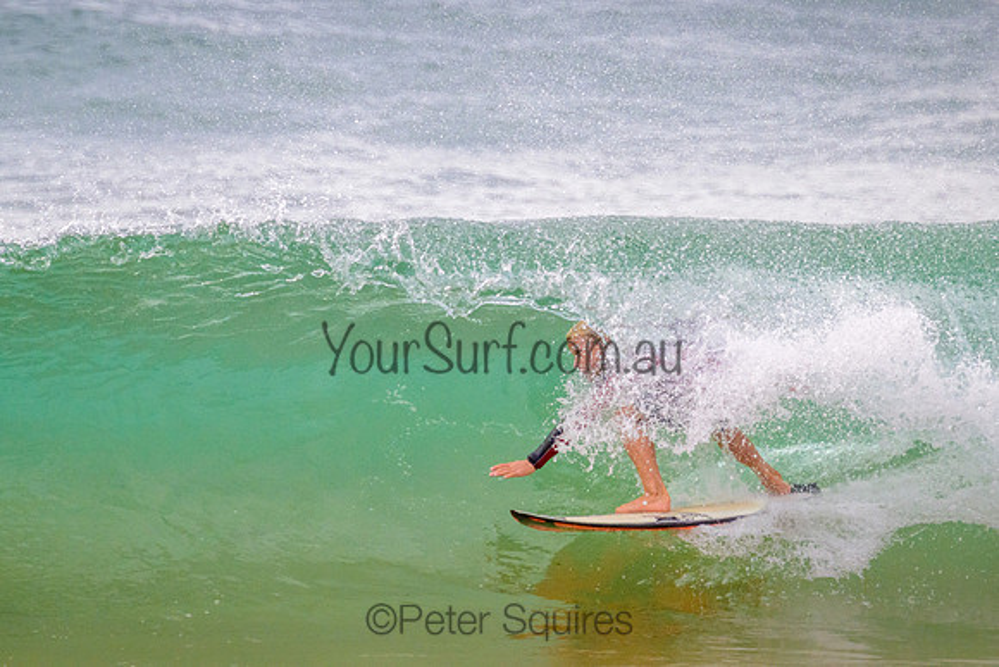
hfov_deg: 1.9
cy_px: 216
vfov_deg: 1.3
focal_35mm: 1082
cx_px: 499
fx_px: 30019
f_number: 11
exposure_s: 1/2000
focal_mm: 800
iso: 1800
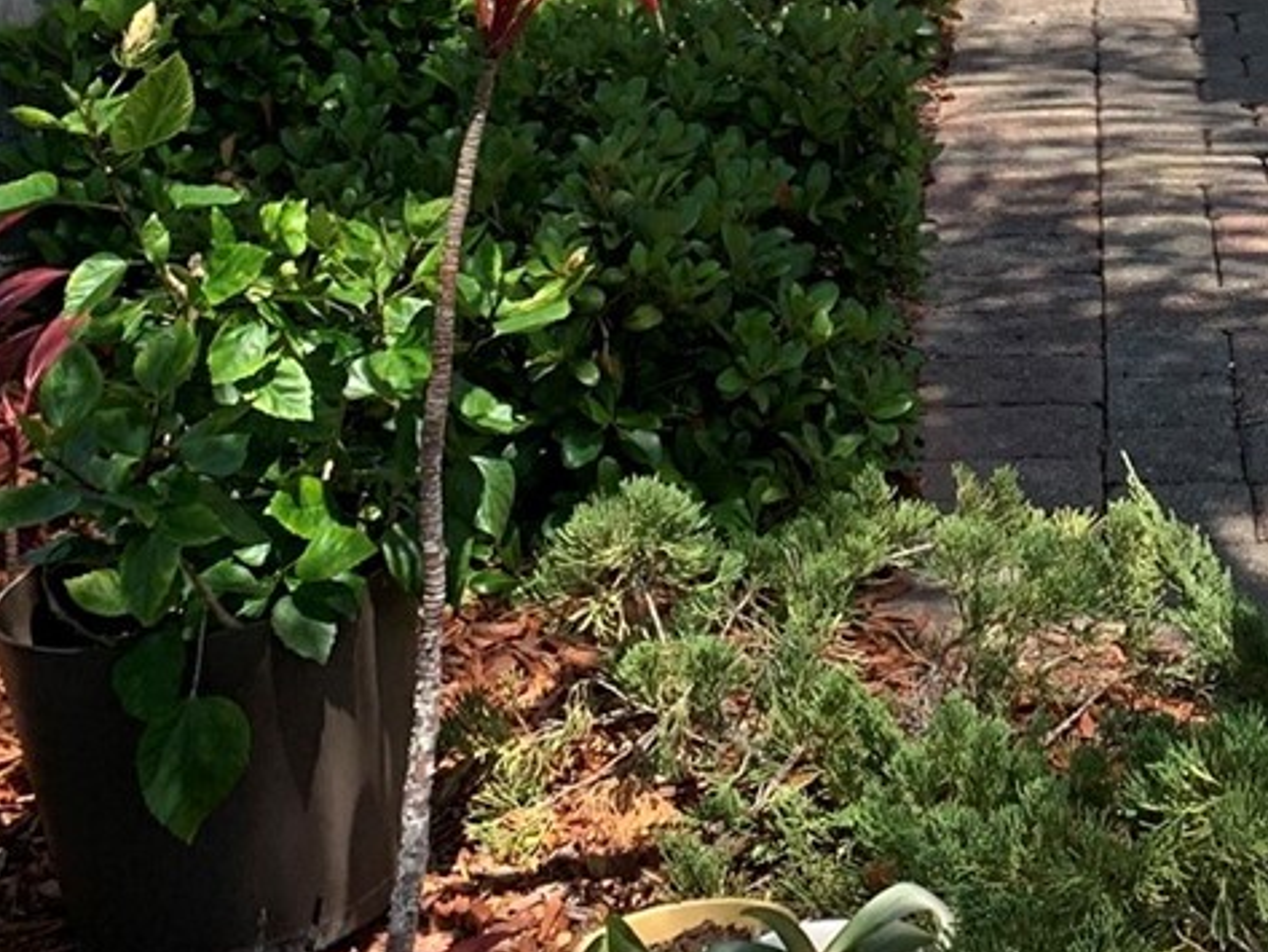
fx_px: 3224
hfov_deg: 20.6
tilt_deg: -3.5
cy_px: -475
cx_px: 1584
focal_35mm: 88
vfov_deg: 15.5
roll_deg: -1.5
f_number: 1.8
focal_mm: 4.25
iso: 25
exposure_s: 1/1634
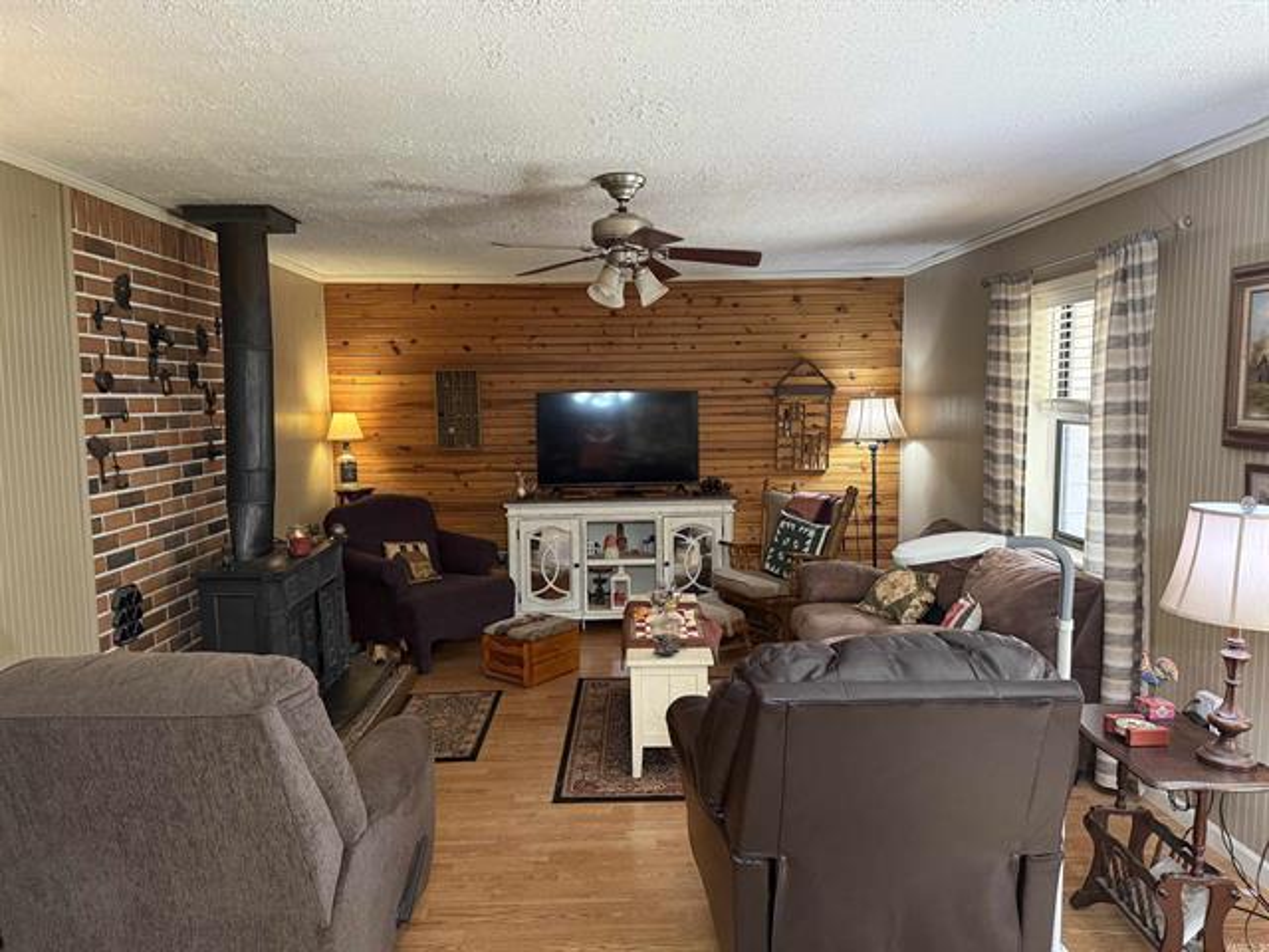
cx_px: 634
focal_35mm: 24
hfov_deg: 71.6
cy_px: 476
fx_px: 880
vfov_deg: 56.8
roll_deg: +0.6
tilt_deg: -5.0
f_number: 1.78
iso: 400
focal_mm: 6.76
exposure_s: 1/60
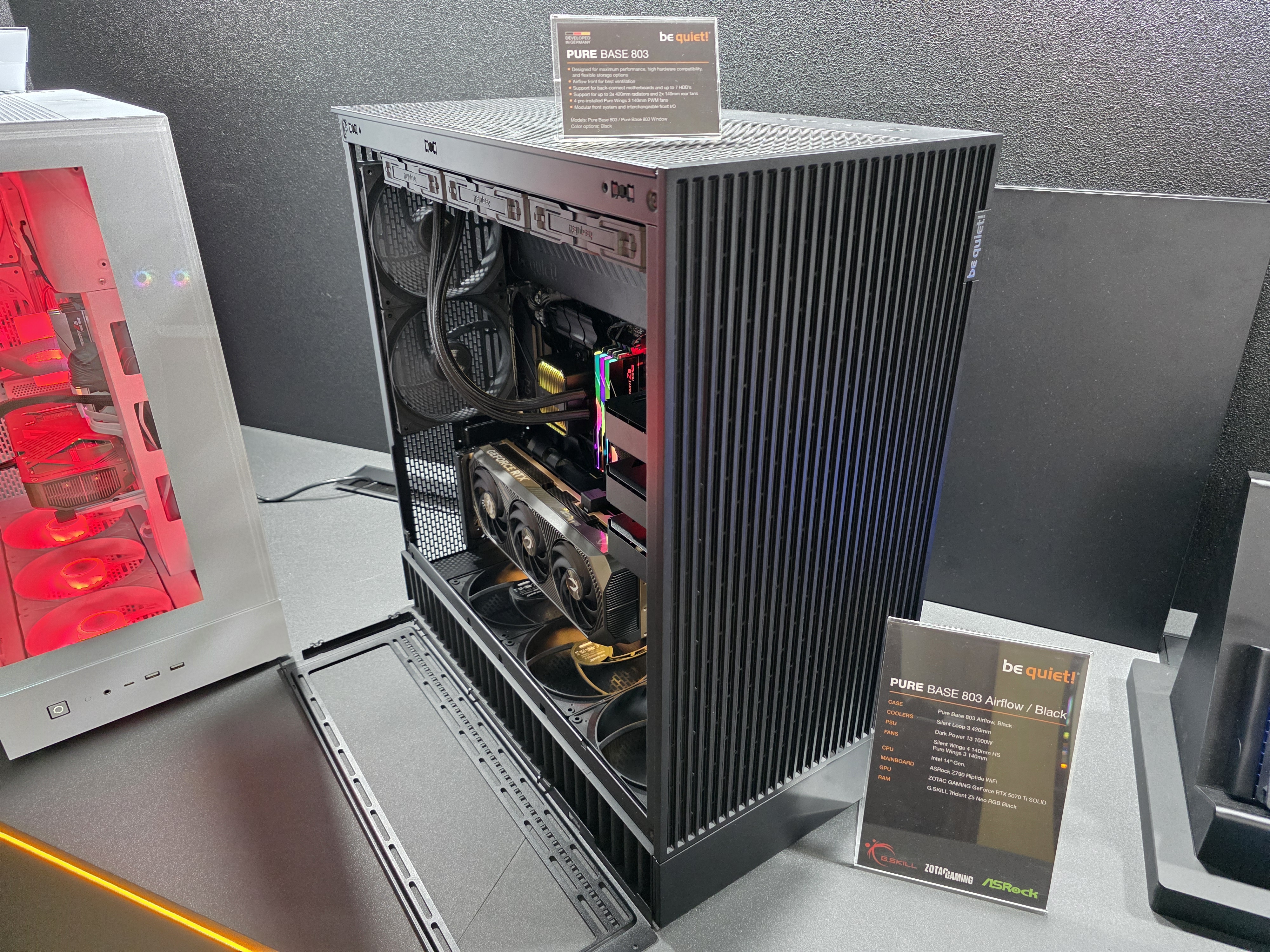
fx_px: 844
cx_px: 635
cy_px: 476
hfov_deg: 73.9
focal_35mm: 23
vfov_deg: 58.9
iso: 1600
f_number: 1.7
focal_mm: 6.3
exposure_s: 1/120
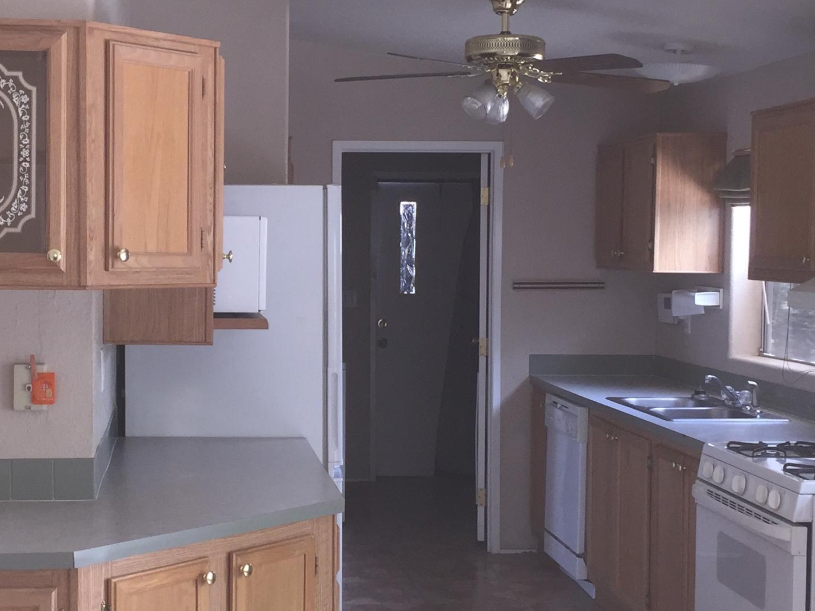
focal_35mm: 61
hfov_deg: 31.5
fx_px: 1436
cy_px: 329
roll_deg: -0.2
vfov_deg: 24.0
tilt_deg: -2.5
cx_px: 285
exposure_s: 1/30
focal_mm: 4.15
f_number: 2.2
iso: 50
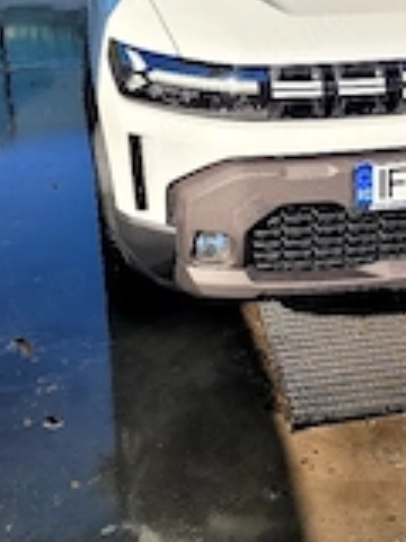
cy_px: 122
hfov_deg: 22.4
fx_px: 1016
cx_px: 308
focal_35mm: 65
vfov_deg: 29.3
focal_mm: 5
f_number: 1.8
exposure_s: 1/2000
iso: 40
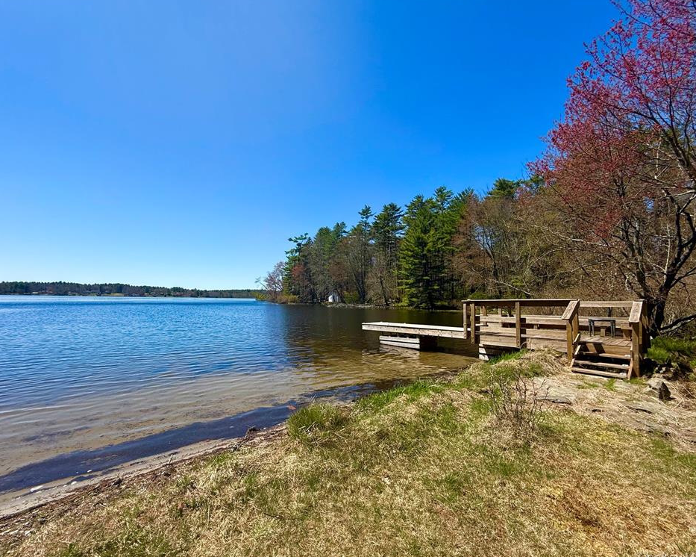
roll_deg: -0.9
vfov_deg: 84.0
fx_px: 309
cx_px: 332
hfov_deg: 96.7
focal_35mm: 15
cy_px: 280
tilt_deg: +4.4
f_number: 2.2
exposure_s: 1/1901
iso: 50
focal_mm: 2.22
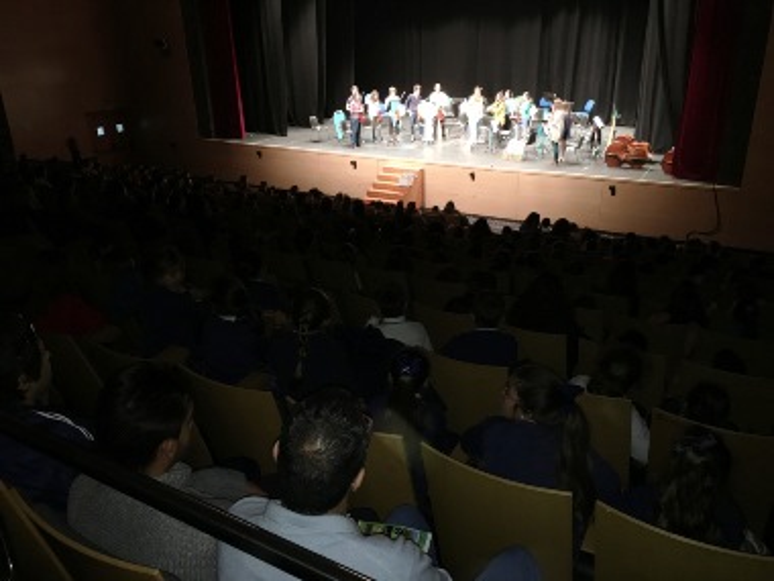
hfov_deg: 61.7
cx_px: 387
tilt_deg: -22.1
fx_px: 648
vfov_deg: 48.2
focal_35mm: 29
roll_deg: +1.3
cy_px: 290
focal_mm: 4.15
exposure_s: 1/17
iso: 80
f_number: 2.2
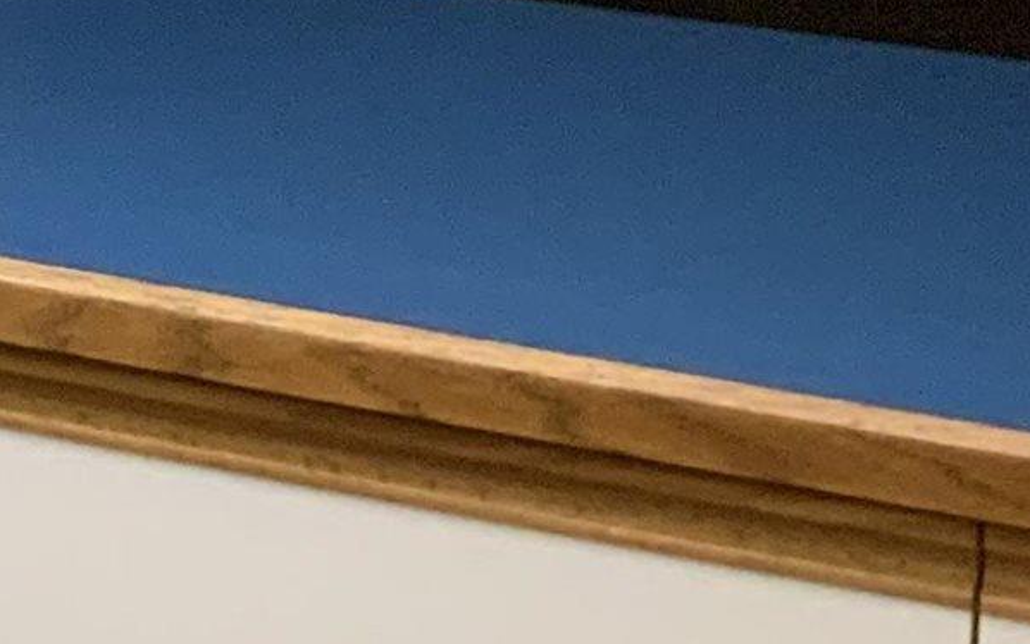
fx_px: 4436
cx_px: -1436
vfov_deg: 8.0
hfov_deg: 11.1
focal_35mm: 158
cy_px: -591
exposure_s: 1/60
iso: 160
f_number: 1.8
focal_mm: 3
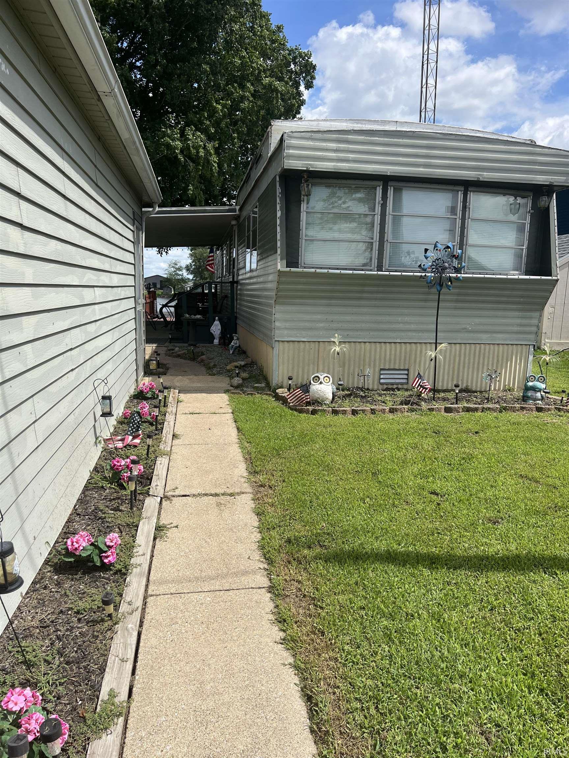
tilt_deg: -9.8
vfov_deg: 67.3
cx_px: 284
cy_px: 379
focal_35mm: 26
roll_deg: -2.2
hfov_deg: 53.1
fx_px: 570
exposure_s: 1/3968
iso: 50
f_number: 1.5
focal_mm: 5.7
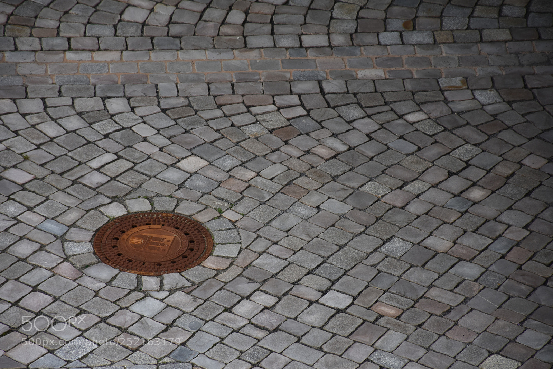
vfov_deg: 6.5
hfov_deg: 9.8
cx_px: 276
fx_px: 3225
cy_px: 184
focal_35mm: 210
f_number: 5.6
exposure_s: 1/250
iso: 400
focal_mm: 140
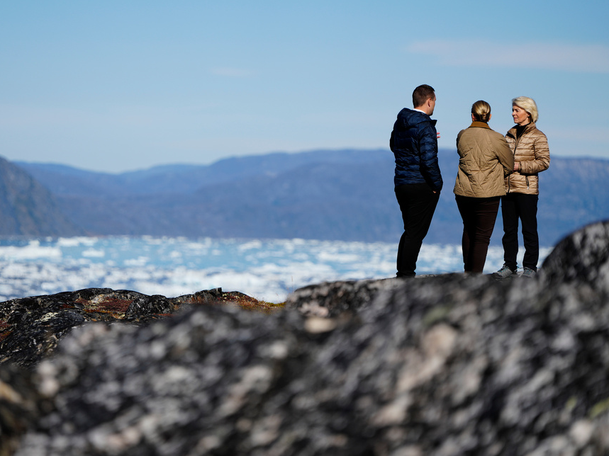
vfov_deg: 7.6
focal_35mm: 196
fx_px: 3448
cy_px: 217
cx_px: 264
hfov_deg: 10.1
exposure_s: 1/4000
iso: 100
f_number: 2.8
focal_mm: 171
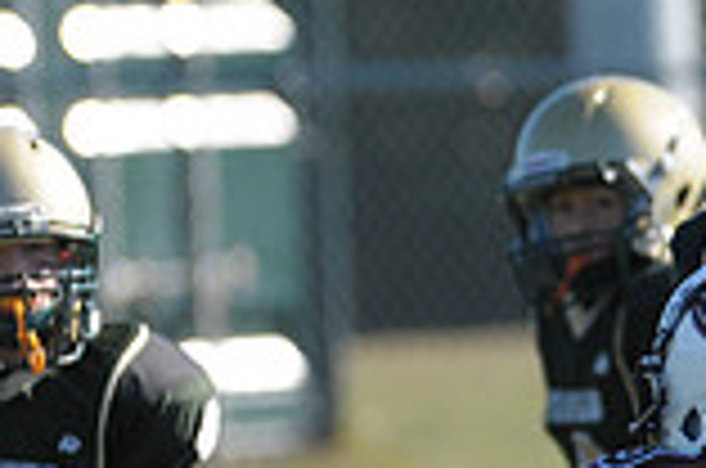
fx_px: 29318
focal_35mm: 1498
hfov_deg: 1.4
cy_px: 655
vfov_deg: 0.9
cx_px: 1034
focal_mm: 270
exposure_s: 1/2500
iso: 640
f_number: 4
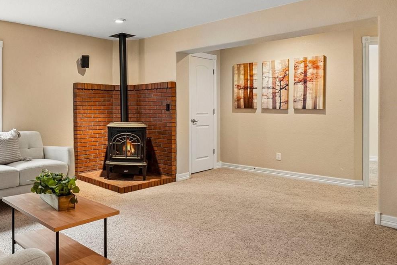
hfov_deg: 63.8
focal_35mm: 27
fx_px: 296
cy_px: 110
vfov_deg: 48.0
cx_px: 100
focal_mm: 11
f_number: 8
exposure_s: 1/6
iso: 400
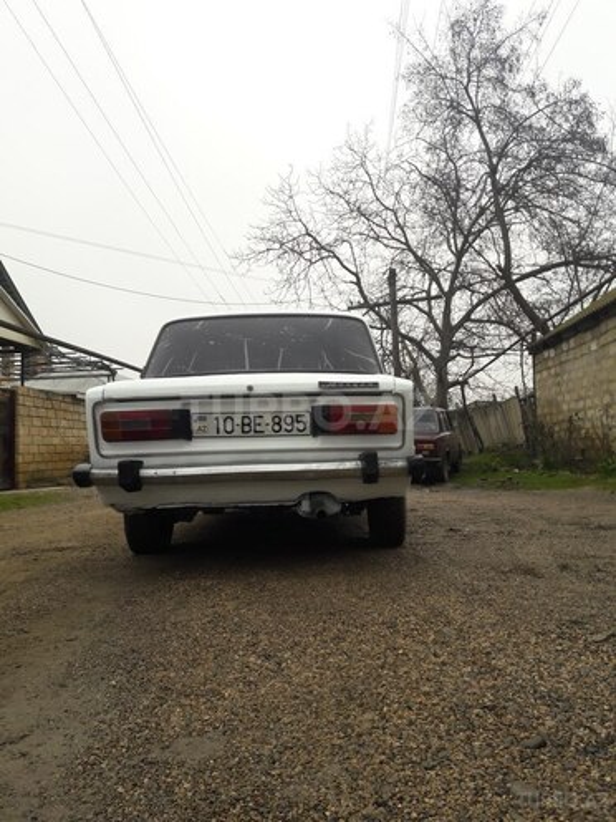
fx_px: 664
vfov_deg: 63.4
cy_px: 411
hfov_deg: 49.7
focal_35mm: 28
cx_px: 308
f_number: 1.9
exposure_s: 1/271
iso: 40
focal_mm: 3.7
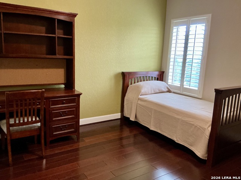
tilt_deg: -10.5
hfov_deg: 63.4
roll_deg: -2.2
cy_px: 90
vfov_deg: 49.7
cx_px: 120
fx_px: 195
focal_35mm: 28
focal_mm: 3
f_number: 1.8
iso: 250
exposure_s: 1/60
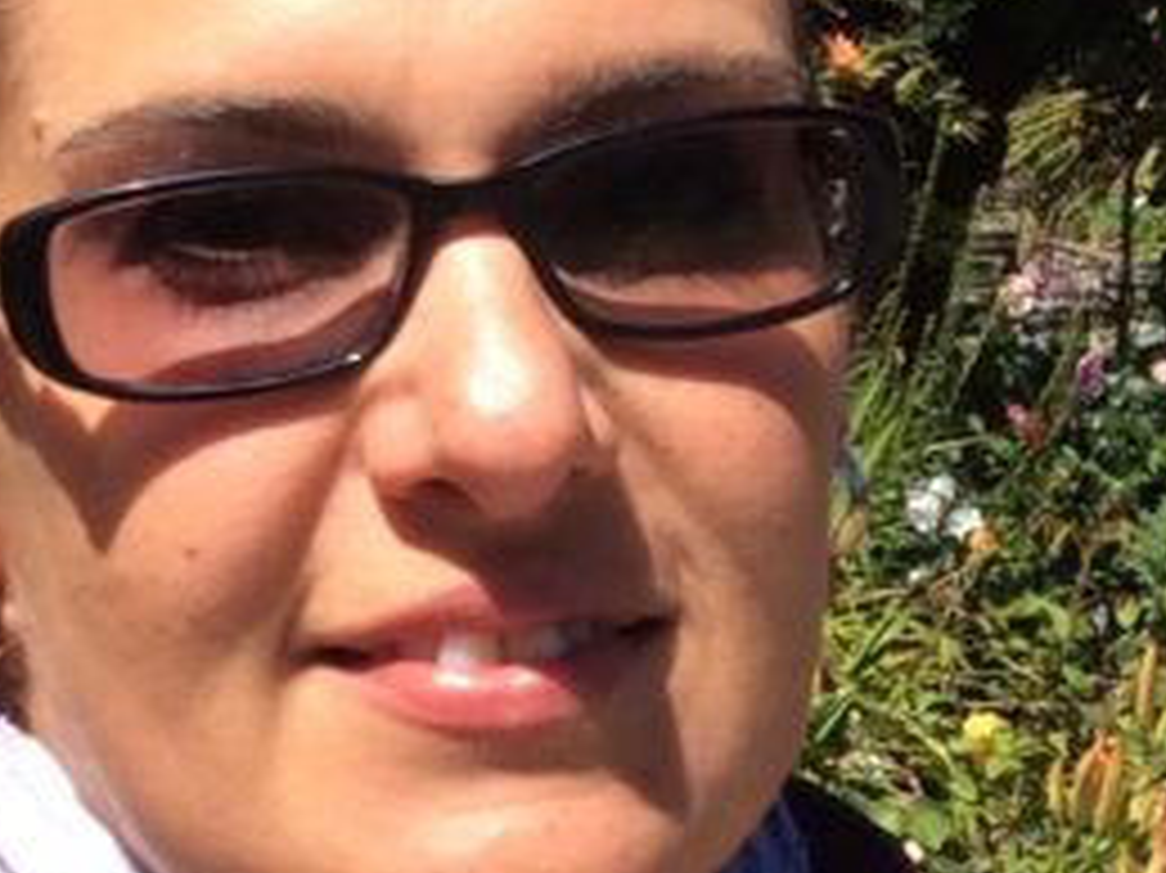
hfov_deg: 19.3
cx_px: 648
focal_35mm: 102
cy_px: 747
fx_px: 3434
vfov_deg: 14.4
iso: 32
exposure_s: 1/1244
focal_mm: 3.3
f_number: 2.4
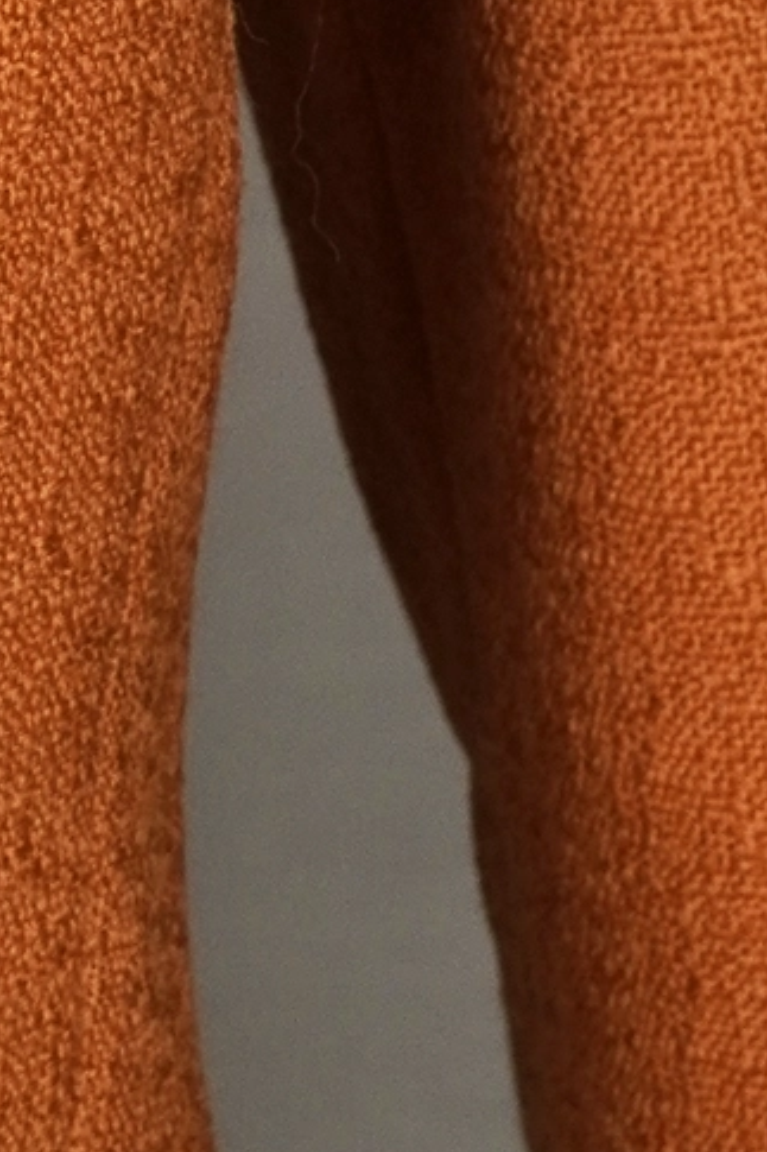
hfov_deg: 4.6
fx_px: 9114
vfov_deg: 7.0
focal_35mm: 285
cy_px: -1254
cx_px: -1401
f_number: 8
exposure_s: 1/40
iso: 400
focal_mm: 32
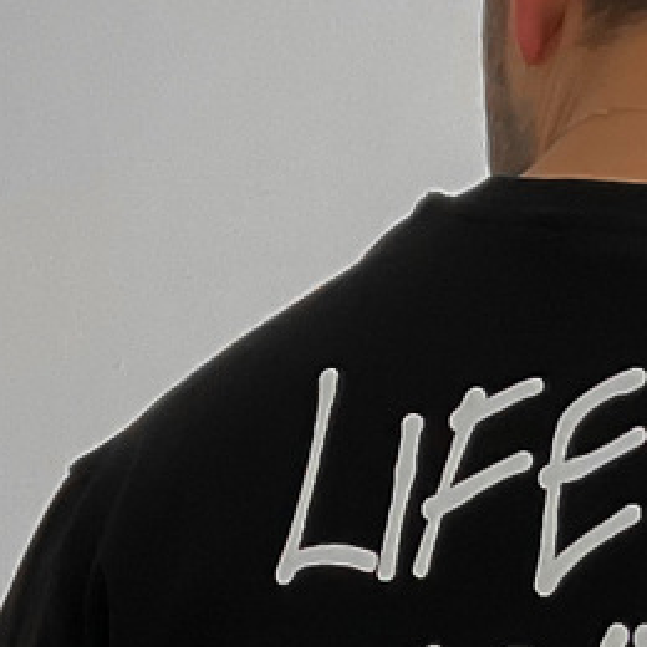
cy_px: 1909
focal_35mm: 158
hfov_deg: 11.0
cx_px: 448
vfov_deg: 9.1
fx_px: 3341
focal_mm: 3
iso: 64
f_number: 1.8
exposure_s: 1/90
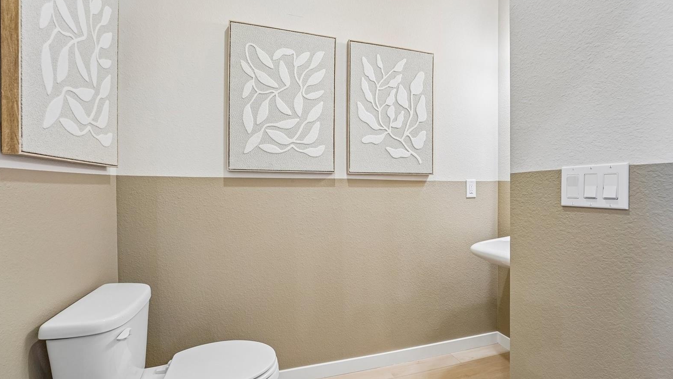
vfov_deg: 68.3
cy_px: 196
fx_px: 279
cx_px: 343
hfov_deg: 100.6
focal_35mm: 16
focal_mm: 14.6
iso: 400
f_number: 8
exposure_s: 1/13
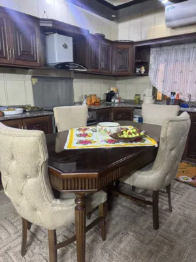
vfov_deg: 71.6
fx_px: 181
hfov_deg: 56.8
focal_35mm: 24
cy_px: 131
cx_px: 98
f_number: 1.78
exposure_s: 1/60
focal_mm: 6.76
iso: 640
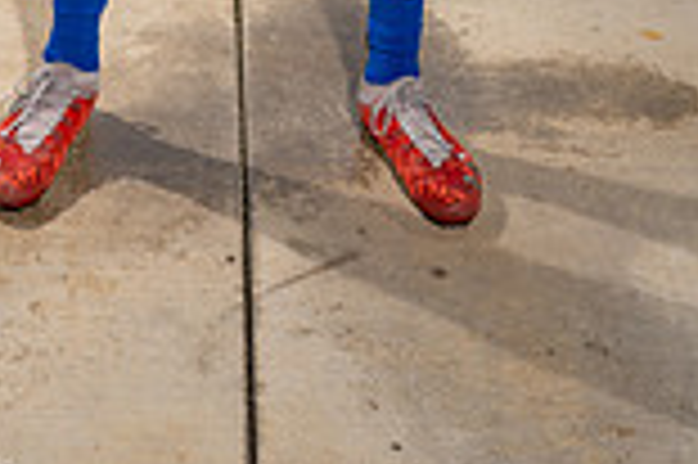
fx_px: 1859
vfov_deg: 12.2
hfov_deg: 21.2
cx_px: 266
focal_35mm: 96
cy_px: -523
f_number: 8
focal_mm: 33
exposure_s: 1/250
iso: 160
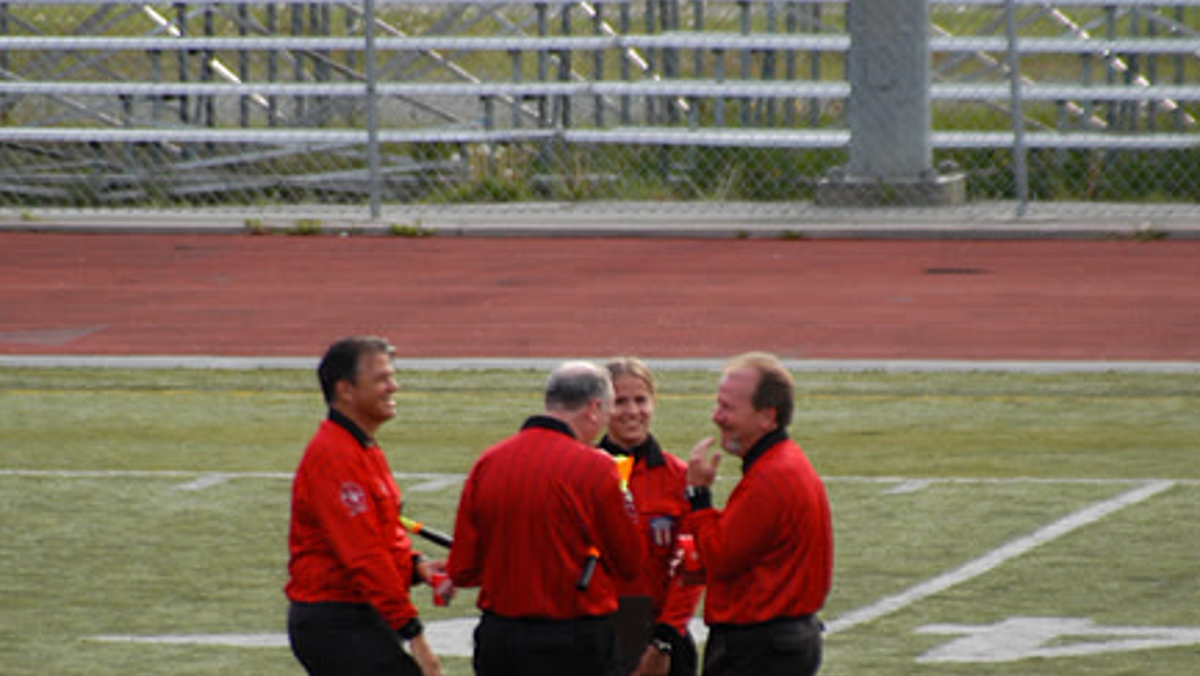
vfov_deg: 1.9
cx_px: 601
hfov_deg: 3.4
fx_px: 20055
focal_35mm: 630
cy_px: 481
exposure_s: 1/320
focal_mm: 300
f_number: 6.3
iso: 400
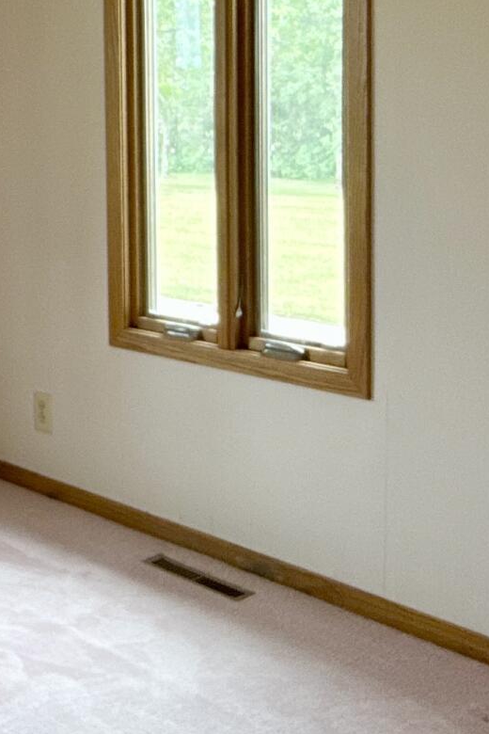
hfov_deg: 22.6
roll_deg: +0.7
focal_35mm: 56
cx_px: -69
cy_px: 184
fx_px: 1141
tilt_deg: -4.5
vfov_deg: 34.9
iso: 160
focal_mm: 2.22
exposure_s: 1/120
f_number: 2.2
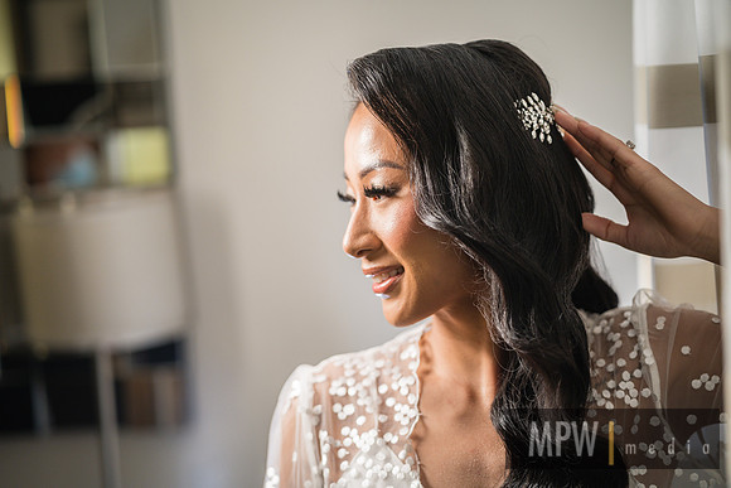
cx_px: 366
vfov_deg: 18.2
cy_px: 244
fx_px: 1523
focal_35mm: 75
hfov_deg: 27.0
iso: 400
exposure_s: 1/160
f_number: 1.8
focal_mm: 75
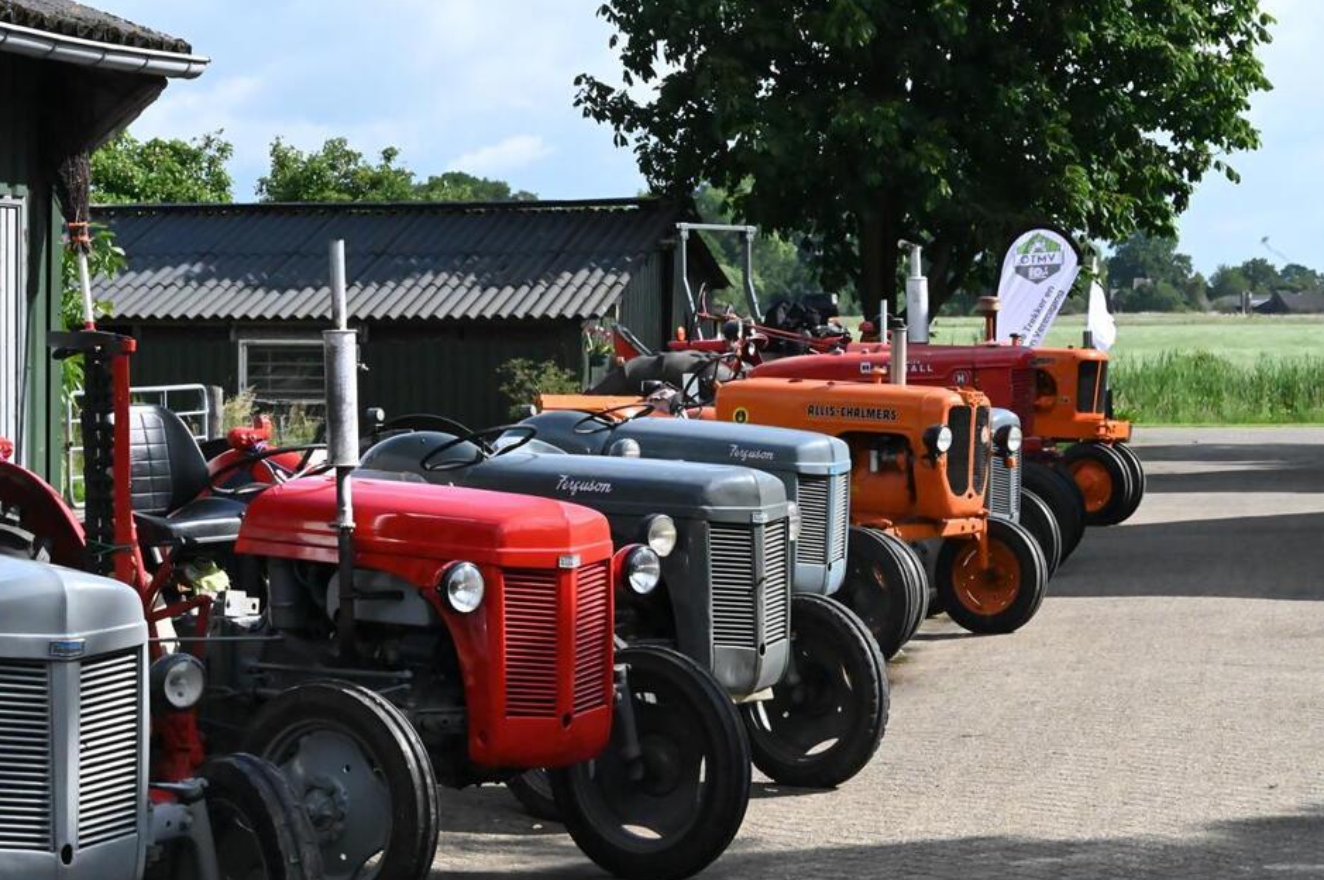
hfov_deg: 20.2
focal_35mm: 101
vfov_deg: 13.5
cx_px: 658
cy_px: 440
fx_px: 3711
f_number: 22
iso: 32000
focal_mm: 100
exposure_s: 1/8000
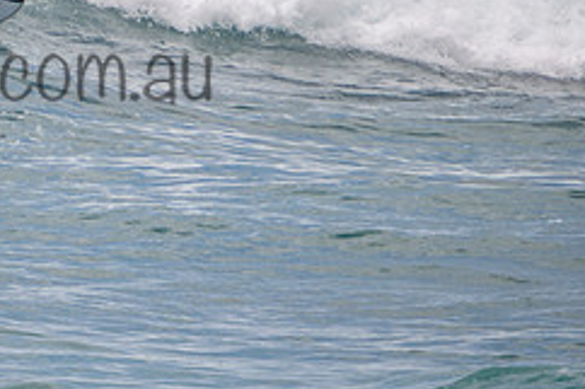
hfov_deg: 1.6
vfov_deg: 1.0
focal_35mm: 1317
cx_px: -35
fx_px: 21386
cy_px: 98
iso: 200
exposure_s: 1/2000
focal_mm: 400
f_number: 5.6
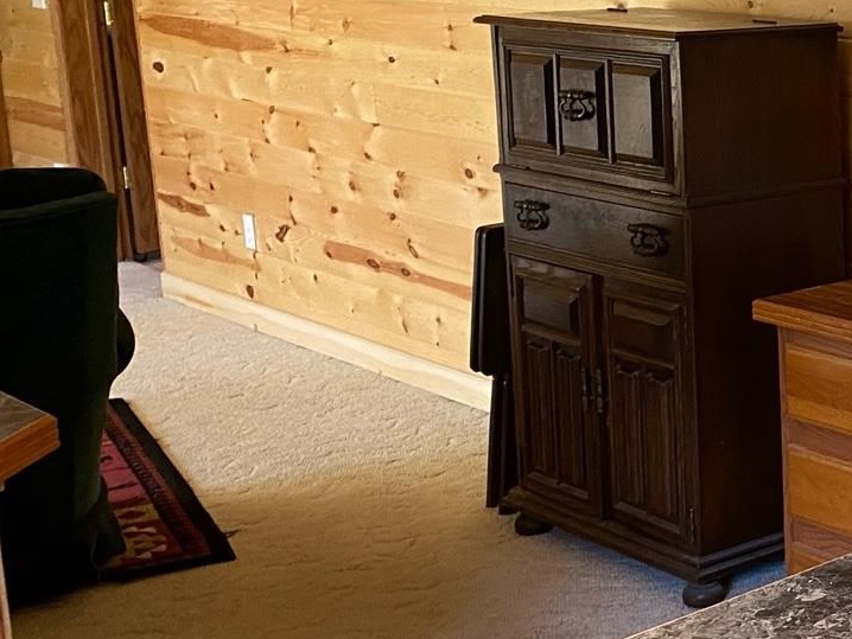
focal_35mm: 73
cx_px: 1104
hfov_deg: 23.6
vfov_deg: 20.1
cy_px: 224
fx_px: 1797
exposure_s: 1/60
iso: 125
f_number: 1.8
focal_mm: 4.25
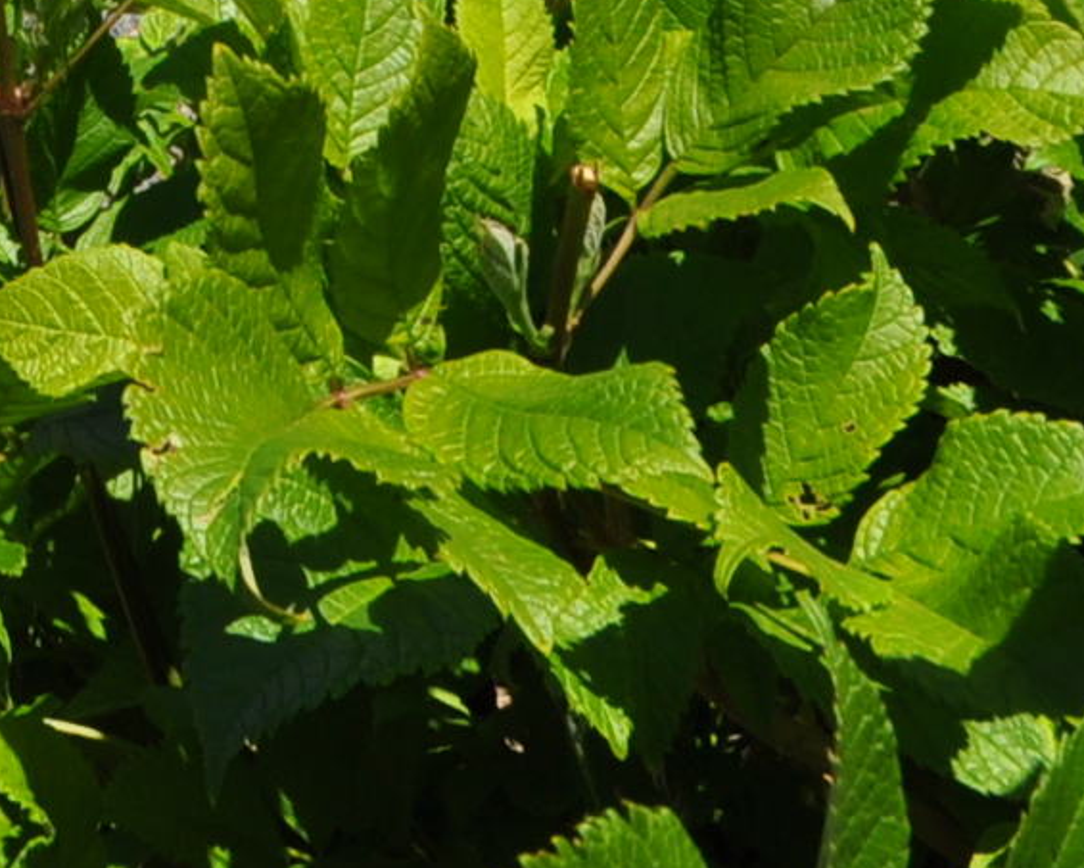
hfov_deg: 21.5
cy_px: -1173
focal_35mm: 80
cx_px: -330
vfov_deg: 13.9
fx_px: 2567
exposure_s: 1/400
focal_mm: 10
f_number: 10
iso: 200
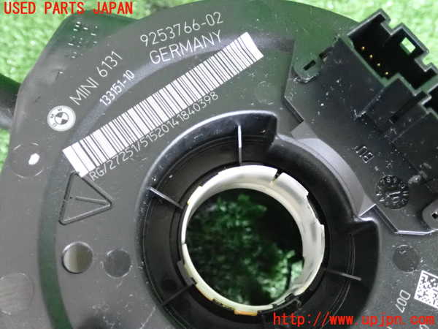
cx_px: 219
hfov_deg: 49.0
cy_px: 164
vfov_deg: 37.7
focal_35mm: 38
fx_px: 481
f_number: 2.7
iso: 5000
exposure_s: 1/160
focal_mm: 6.83
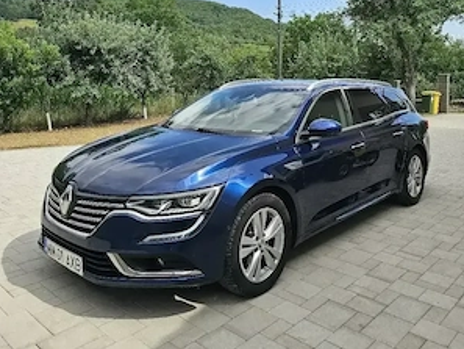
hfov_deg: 58.3
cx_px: 231
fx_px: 416
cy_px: 89
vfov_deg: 44.0
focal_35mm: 31
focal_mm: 6.3
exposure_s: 1/556
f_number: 1.7
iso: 10
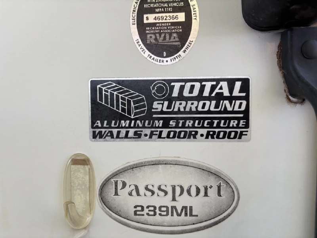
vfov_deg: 53.1
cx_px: 158
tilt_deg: -1.1
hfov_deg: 67.3
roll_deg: -1.0
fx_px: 238
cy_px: 119
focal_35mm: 26
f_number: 1.6
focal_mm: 5.96
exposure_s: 1/189
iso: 40
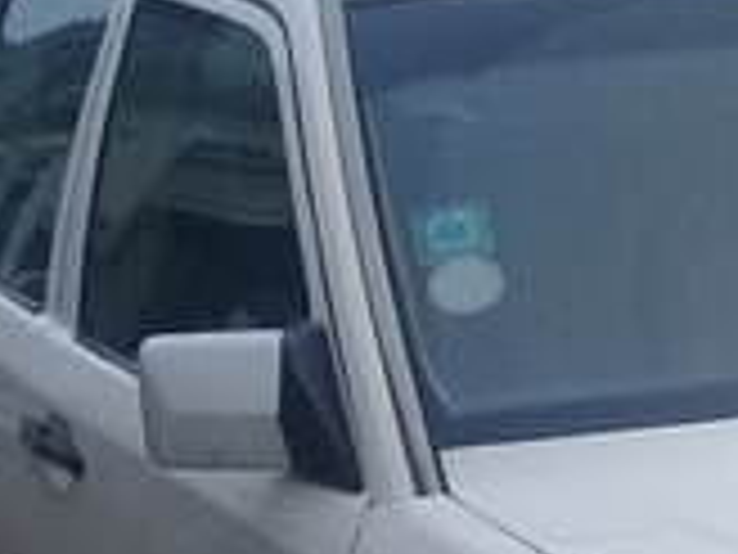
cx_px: 1012
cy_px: 984
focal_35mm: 125
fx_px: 2665
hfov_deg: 14.9
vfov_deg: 11.1
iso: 50
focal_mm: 3.3
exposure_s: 1/350
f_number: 2.2
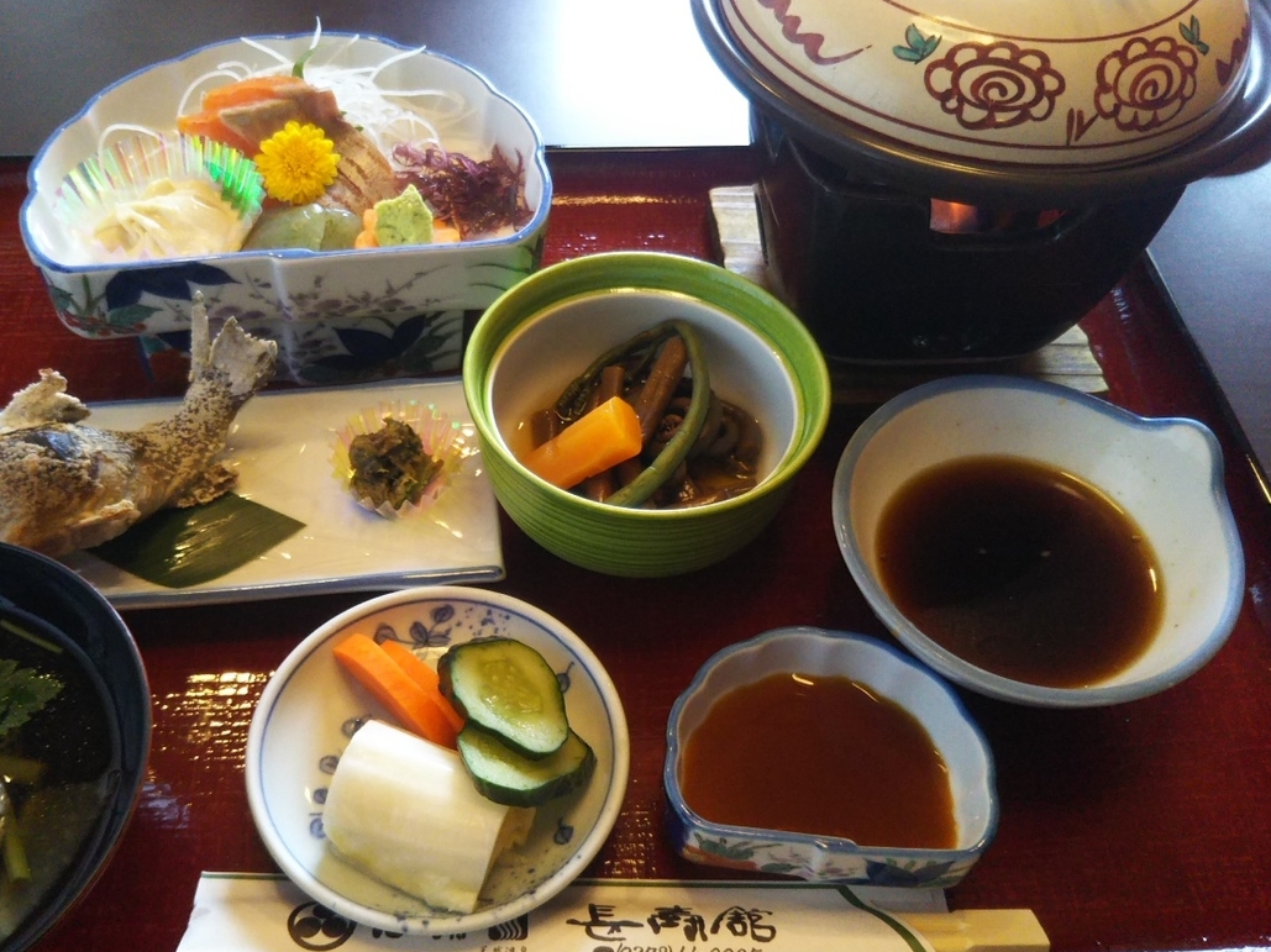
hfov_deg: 52.5
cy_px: 488
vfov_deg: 40.7
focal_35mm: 35
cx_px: 546
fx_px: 1285
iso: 160
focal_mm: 4
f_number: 2.2
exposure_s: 1/60
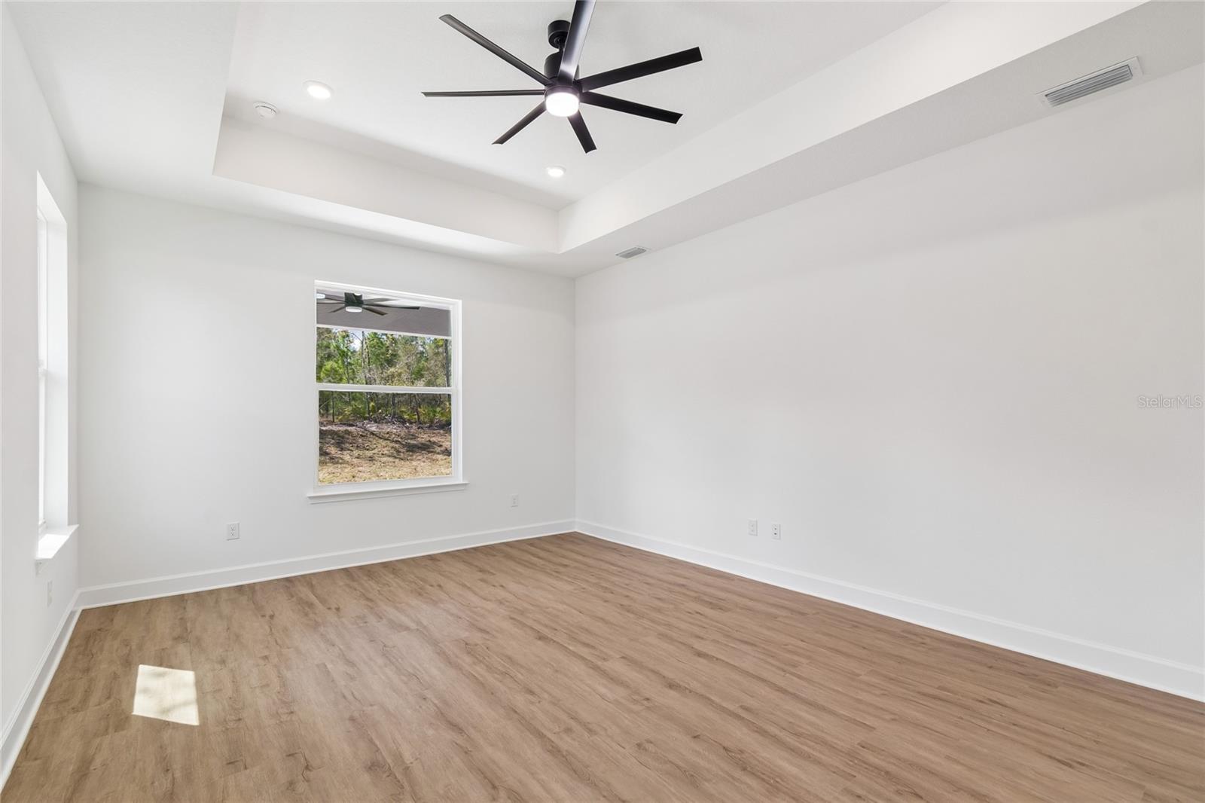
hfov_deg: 100.4
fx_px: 502
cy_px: 402
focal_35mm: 15
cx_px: 602
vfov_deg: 77.3
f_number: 7.1
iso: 100
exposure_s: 1/5
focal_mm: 10
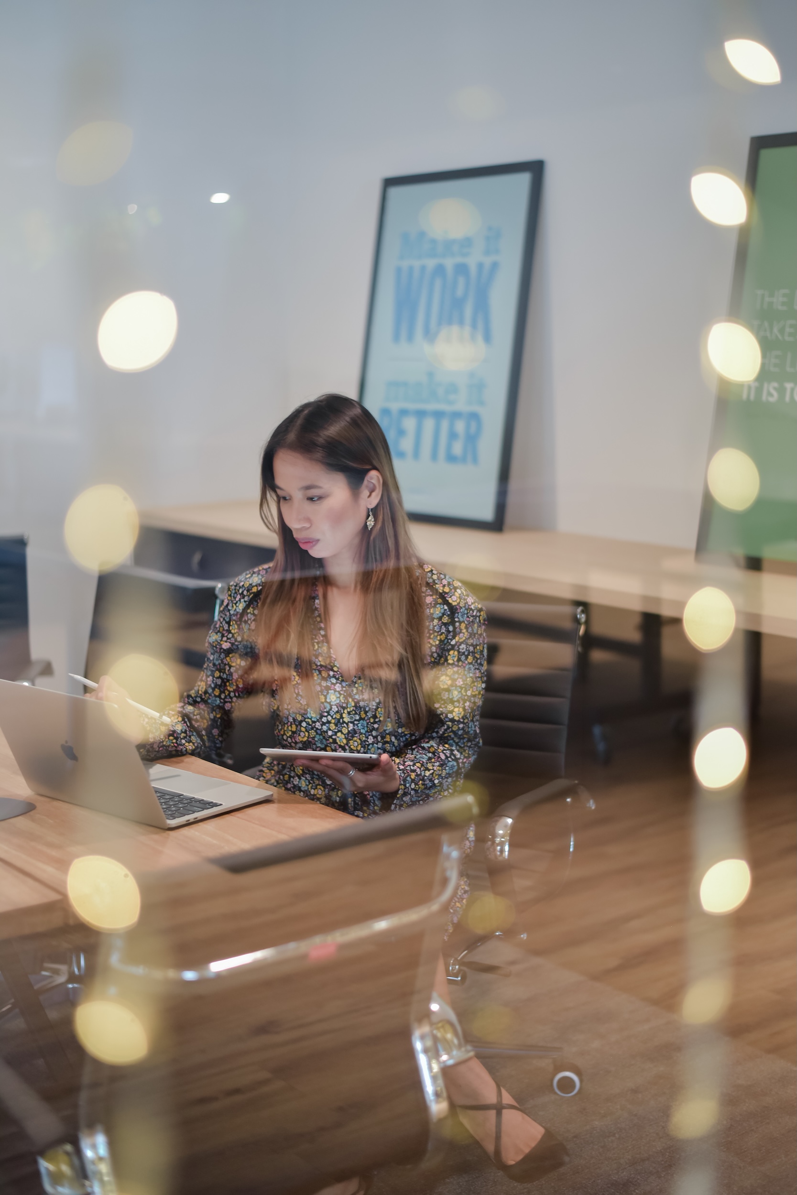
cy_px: 598
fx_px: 1660
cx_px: 398
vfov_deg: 39.6
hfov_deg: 27.0
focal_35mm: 50
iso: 800
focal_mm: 50
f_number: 1.8
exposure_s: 1/80
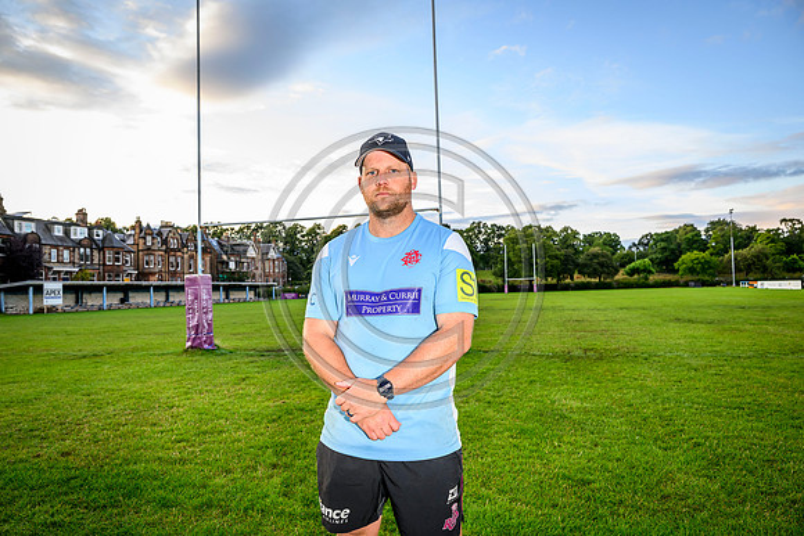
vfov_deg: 53.2
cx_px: 402
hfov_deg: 73.7
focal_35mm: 24
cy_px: 268
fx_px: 536
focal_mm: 24
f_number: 5
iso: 500
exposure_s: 1/160
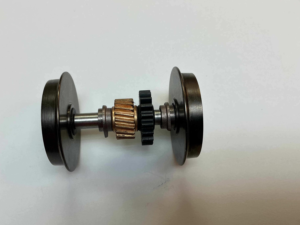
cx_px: 137
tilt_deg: -71.6
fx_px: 277
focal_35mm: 32
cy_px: 119
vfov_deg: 44.1
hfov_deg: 56.7
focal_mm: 3
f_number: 1.8
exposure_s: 1/120
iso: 32
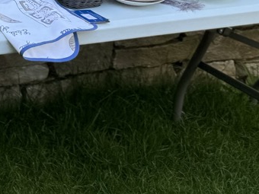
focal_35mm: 113
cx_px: -264
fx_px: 845
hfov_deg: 14.4
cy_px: -56
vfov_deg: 12.7
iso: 80
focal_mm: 6.76
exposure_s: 1/572
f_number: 1.78
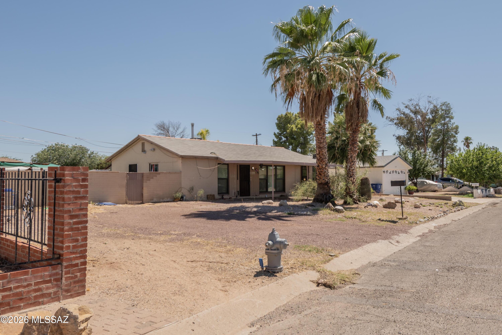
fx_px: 418
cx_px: 251
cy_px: 168
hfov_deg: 61.9
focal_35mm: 30
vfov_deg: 43.6
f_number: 9
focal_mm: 20
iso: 160
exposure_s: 1/250
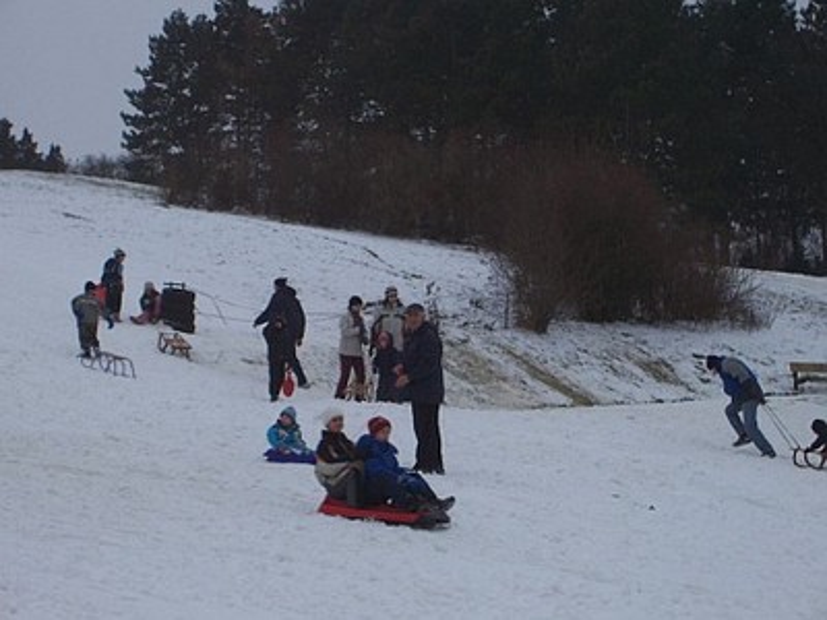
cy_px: 310
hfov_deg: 19.3
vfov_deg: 14.5
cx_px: 414
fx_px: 2437
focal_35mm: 102
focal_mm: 16.8
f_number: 4.6
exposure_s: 1/180
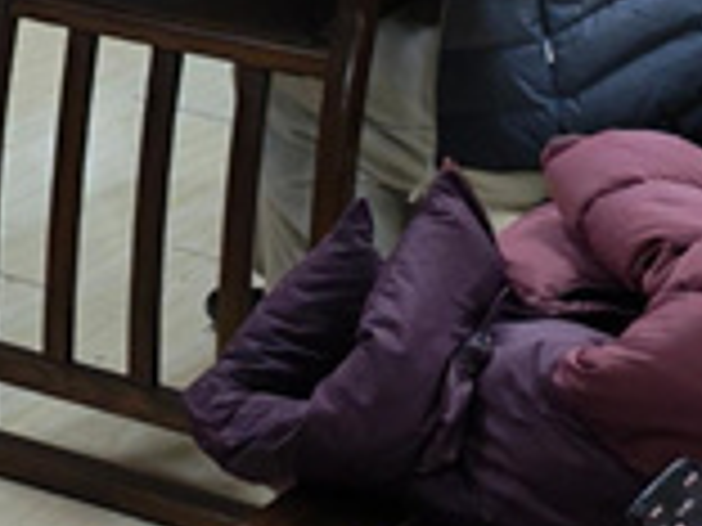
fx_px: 3062
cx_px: -648
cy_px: -679
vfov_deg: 9.0
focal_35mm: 151
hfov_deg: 11.8
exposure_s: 1/33
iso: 640
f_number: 1.9
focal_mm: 6.12
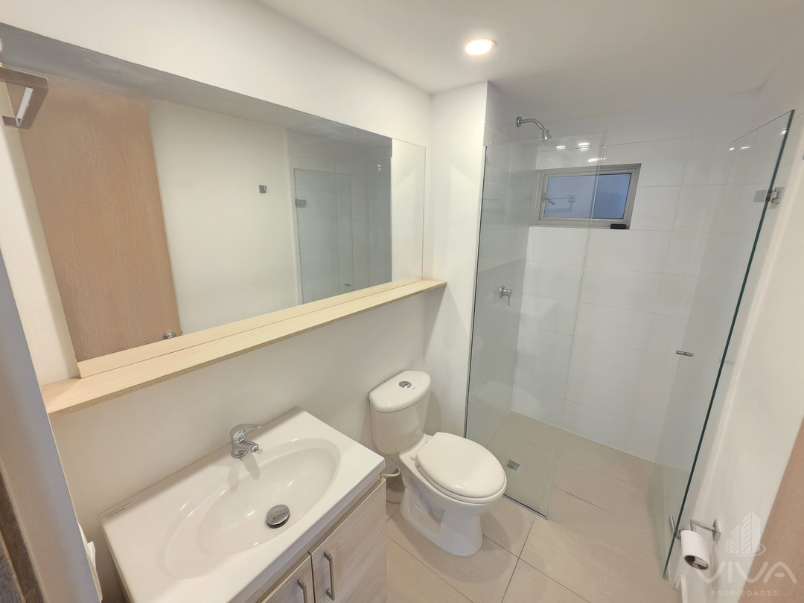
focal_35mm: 13
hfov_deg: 106.2
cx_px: 402
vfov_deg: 89.9
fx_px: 302
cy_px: 302
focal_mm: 2.2
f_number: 1.9
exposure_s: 1/60
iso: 500
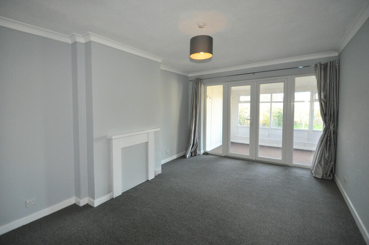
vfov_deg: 77.2
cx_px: 184
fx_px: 154
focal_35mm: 15
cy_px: 122
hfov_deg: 100.5
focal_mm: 10
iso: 800
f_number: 3.5
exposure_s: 1/100
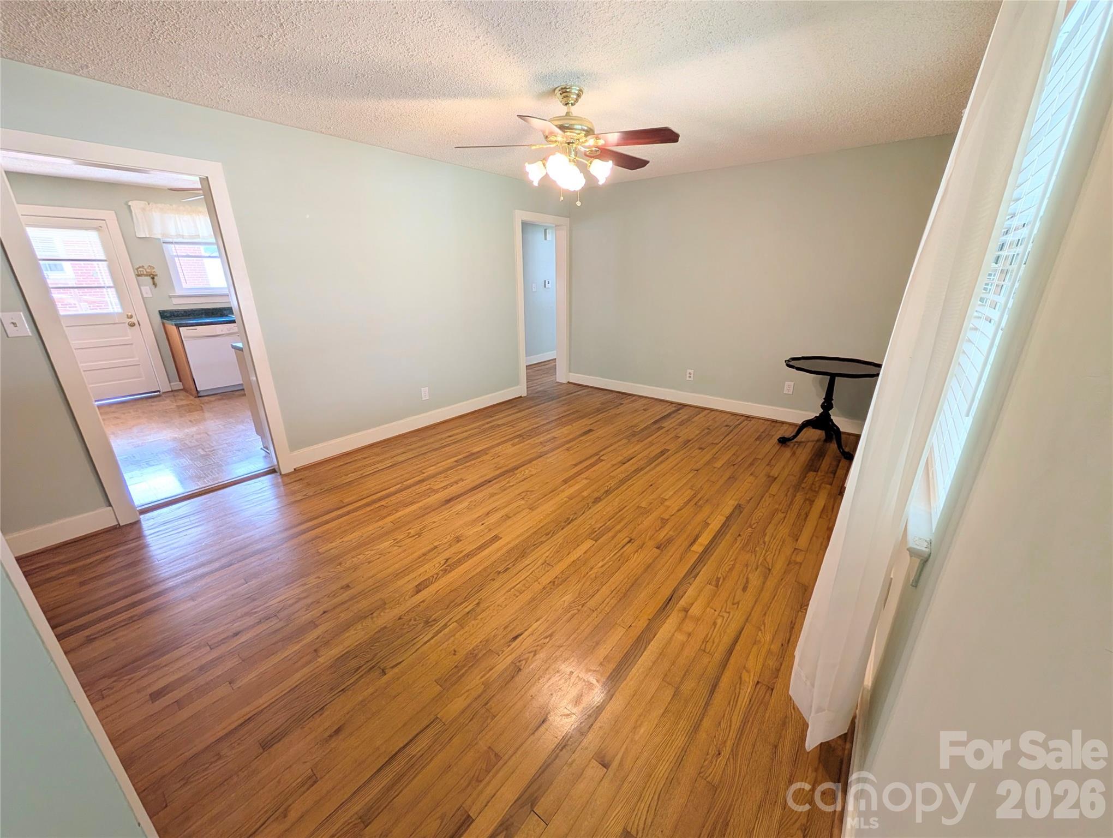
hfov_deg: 110.5
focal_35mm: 12
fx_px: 386
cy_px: 419
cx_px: 556
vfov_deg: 94.6
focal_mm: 2.02
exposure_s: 1/120
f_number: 1.7
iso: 69
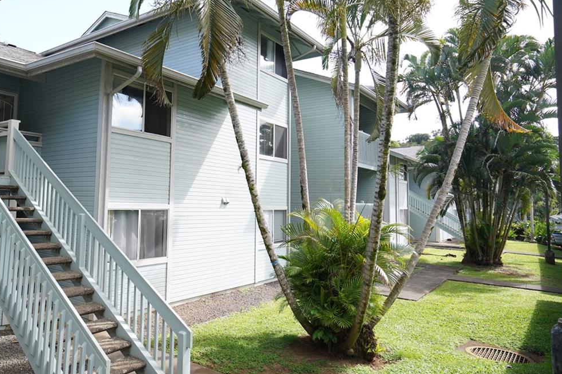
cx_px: 193
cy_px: 163
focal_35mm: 26
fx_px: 406
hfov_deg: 67.7
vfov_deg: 49.4
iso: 100
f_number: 4
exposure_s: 1/160
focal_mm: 16
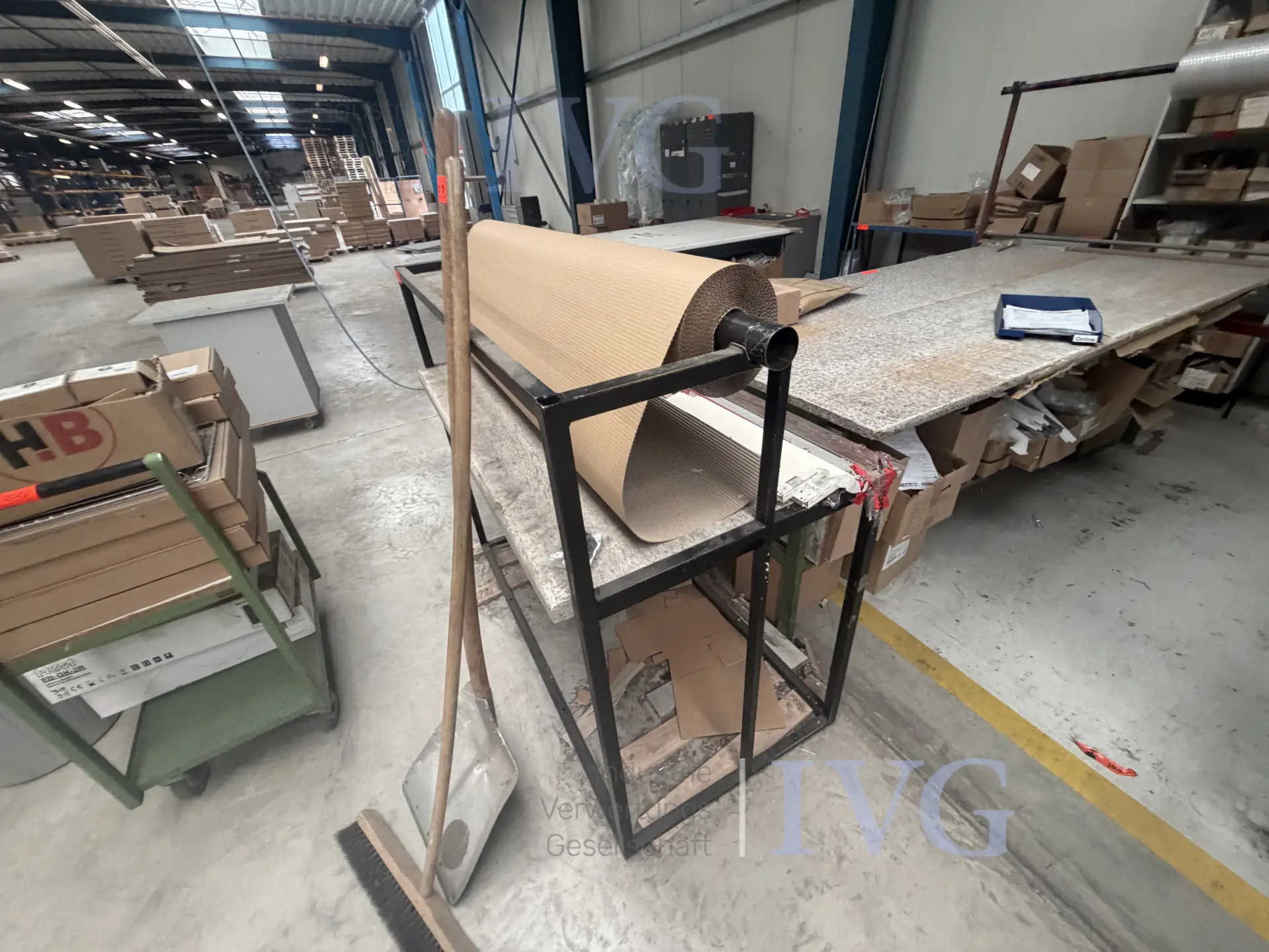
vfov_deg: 85.7
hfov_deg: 102.1
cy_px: 476
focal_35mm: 14
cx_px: 634
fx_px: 513
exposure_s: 1/121
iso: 320
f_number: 2.2
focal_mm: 2.22
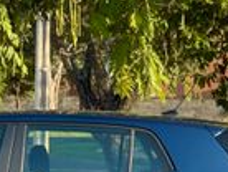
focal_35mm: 263
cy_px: 155
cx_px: -38
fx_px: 1735
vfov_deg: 5.7
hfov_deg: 7.5
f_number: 2.8
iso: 25
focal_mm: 9
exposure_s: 1/115
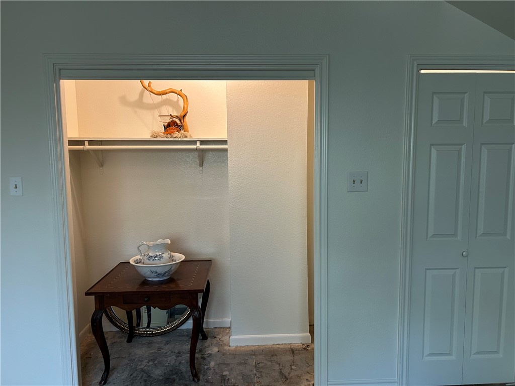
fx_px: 387
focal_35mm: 26
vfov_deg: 53.1
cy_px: 193
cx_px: 258
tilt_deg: -5.1
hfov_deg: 67.3
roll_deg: +1.1
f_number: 1.5
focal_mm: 5.7
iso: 125
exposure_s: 1/60
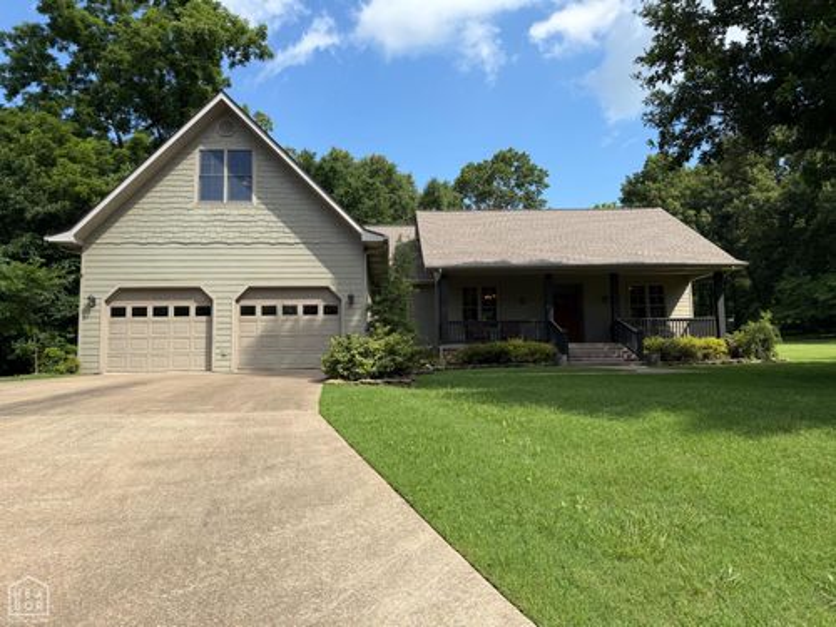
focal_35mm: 24
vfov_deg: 56.8
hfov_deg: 71.6
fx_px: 580
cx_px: 418
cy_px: 314
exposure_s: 1/3279
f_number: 1.78
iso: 80
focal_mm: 6.76
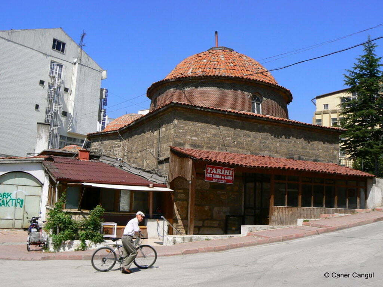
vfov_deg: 39.7
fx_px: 398
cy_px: 144
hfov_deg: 51.4
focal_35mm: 36
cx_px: 192
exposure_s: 1/800
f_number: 6.3
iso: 100
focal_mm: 6
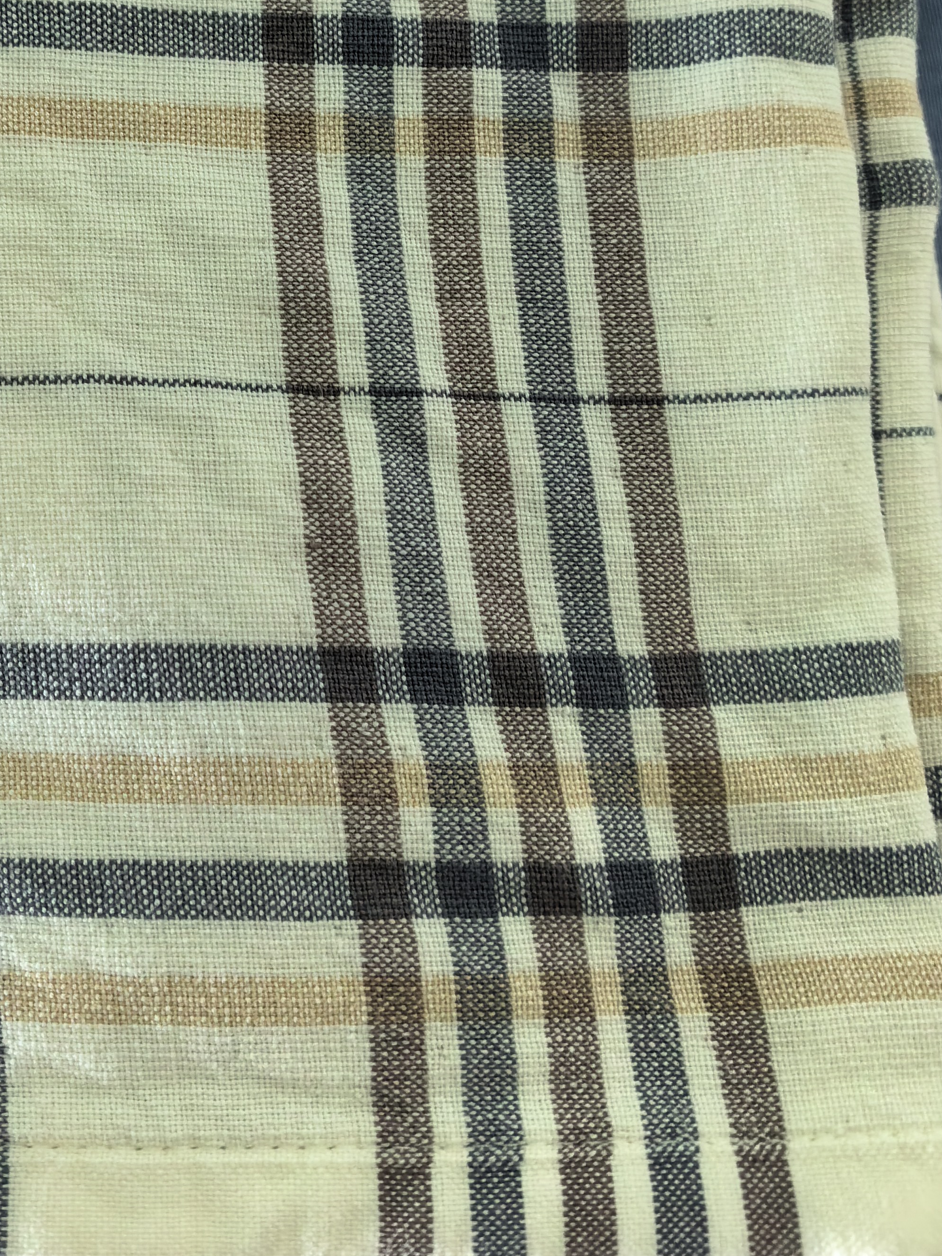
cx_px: 227
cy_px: 314
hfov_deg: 37.6
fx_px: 1342
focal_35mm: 37
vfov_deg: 48.2
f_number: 2
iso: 2500
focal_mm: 5.75
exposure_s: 1/615
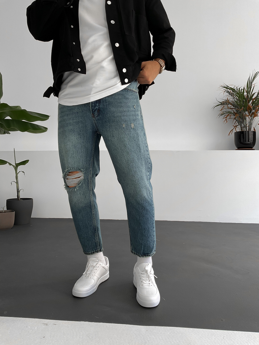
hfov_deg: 48.2
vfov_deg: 61.7
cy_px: 172
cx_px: 130
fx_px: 289
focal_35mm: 29
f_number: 1.8
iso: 64
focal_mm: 3
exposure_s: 1/120
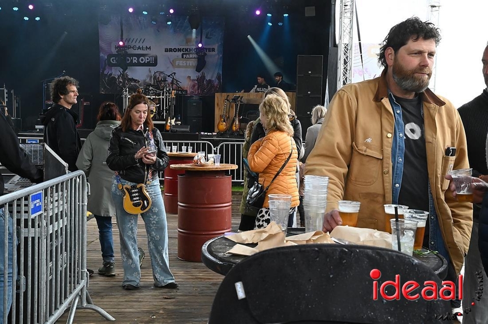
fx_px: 677
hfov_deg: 39.6
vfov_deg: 26.9
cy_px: 162
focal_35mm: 50
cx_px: 244
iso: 12800
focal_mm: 50
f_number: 14
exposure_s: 1/800
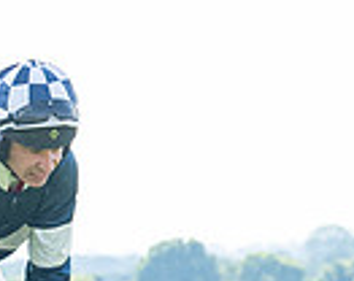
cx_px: 29
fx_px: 7020
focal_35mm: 672
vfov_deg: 2.3
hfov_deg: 2.9
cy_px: 439
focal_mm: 72
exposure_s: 1/1250
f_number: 5
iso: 400
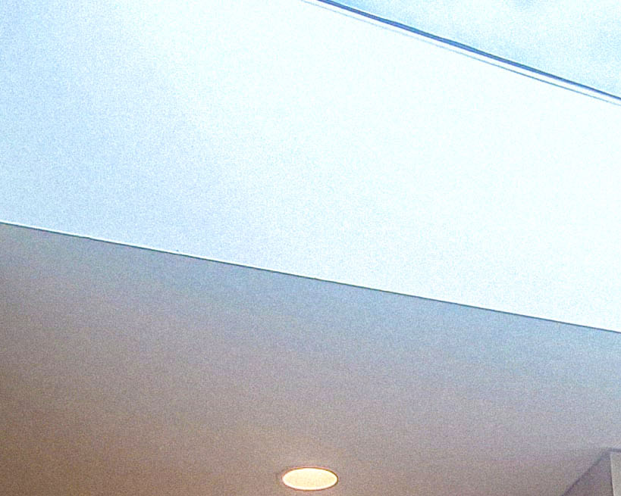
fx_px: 1139
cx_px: 540
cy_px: 385
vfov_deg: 24.3
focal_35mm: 62
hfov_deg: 29.4
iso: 32
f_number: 2.2
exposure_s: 1/126
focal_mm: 1.74
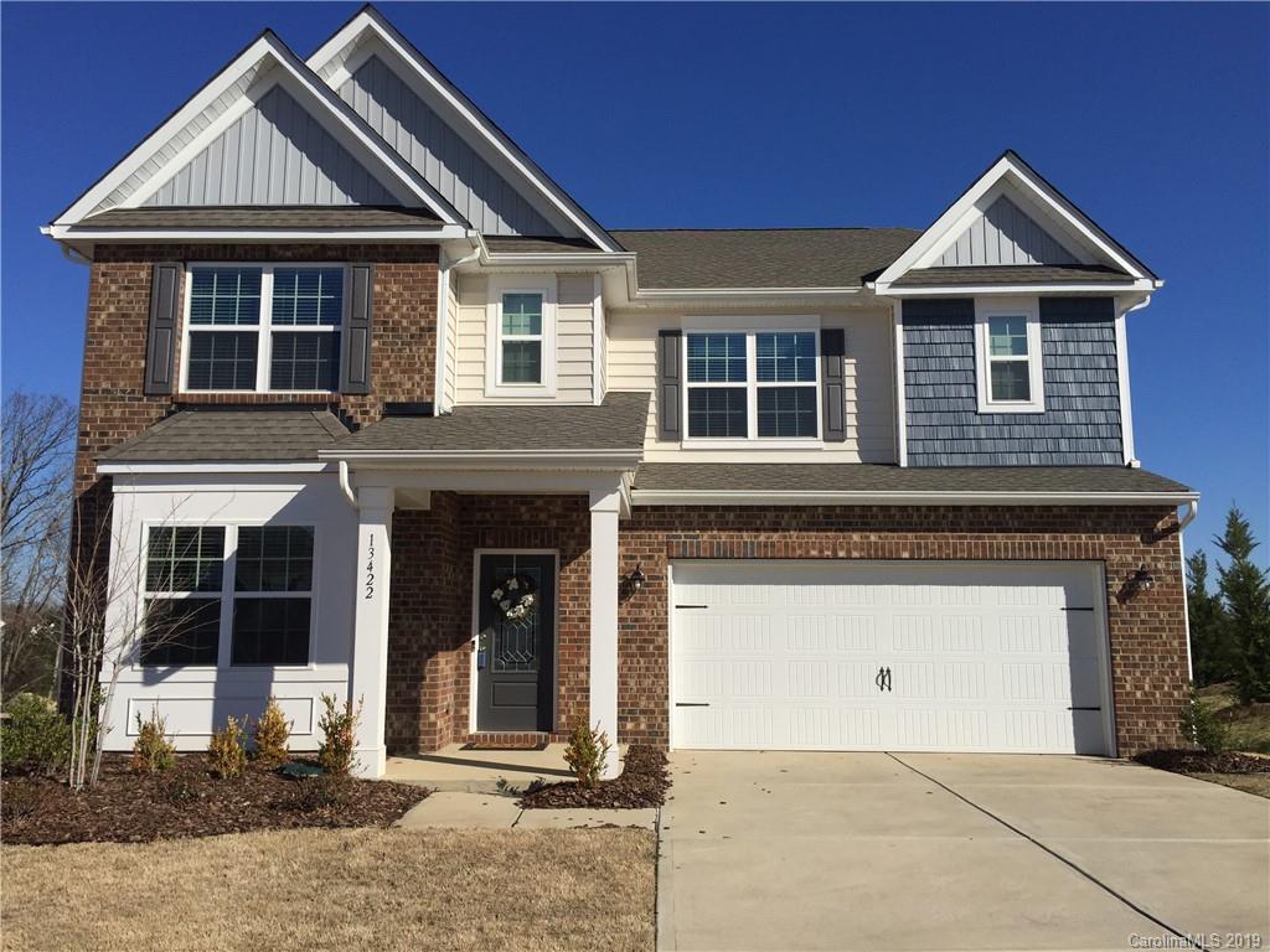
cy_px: 476
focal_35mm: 29
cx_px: 635
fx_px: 1064
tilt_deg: +9.0
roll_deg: -0.7
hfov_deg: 61.7
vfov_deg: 48.2
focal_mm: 4.15
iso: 32
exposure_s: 1/3968
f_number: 2.2
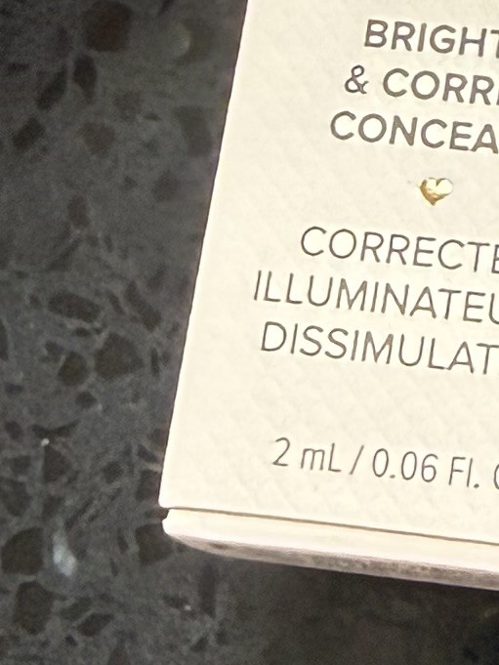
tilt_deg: -65.9
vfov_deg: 13.2
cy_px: -284
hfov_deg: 10.1
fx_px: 2728
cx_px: 742
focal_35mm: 142
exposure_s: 1/120
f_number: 2.2
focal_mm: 2.22
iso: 250
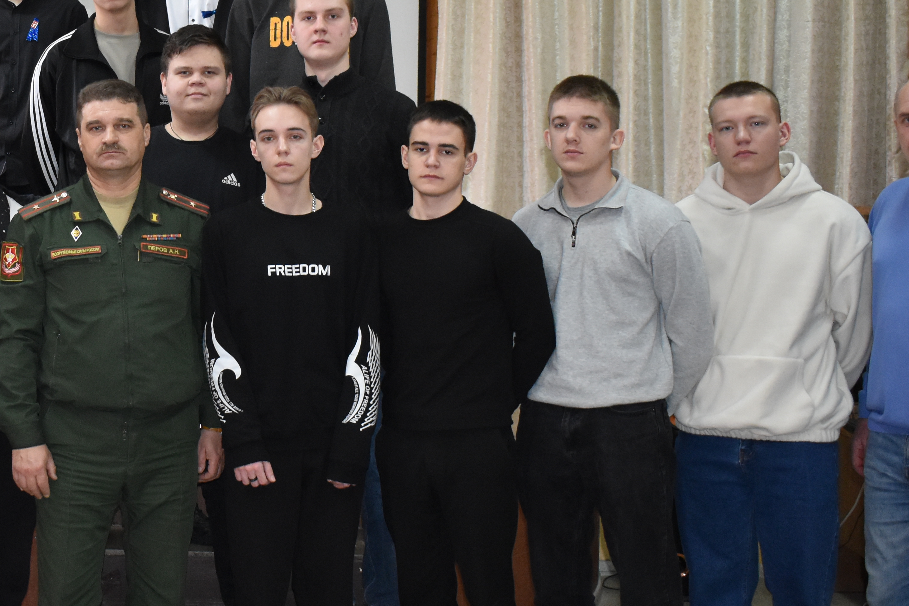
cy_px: 182
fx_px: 1742
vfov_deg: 19.6
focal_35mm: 69
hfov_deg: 28.3
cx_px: 116
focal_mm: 22
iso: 1600
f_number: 3.8
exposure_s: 1/60
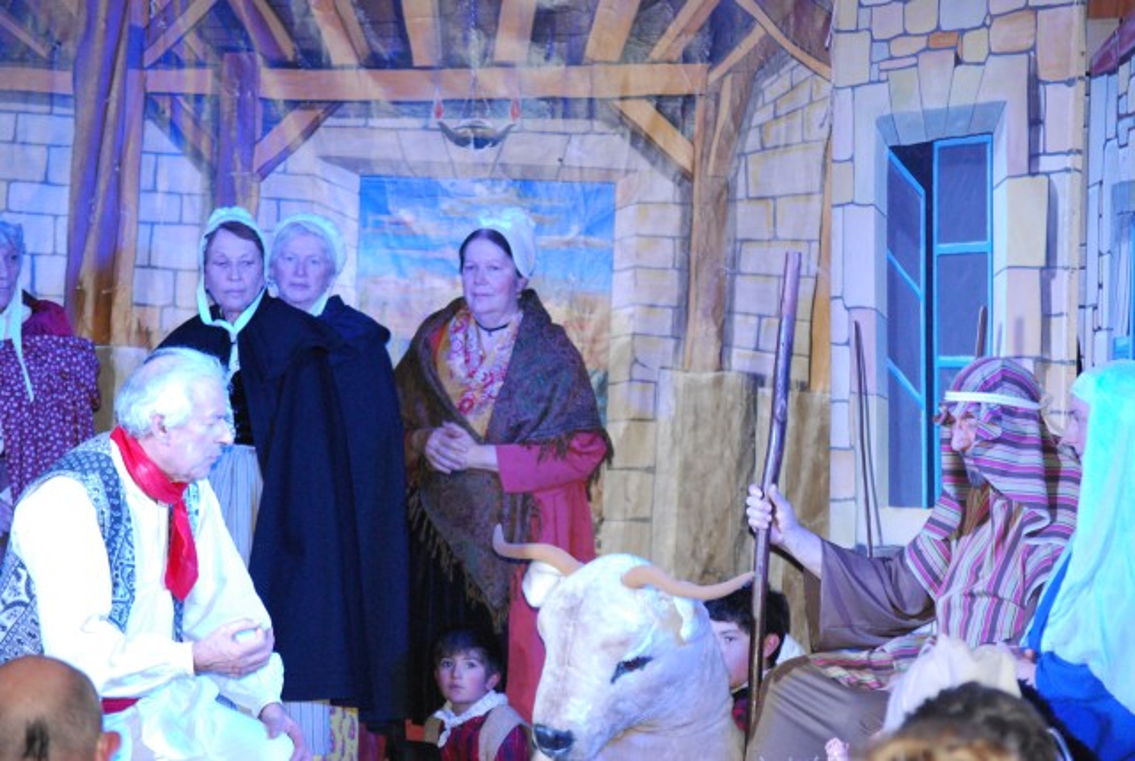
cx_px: 568
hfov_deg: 13.7
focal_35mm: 150
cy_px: 380
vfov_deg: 9.2
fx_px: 4737
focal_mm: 100
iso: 1600
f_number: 4.5
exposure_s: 1/60
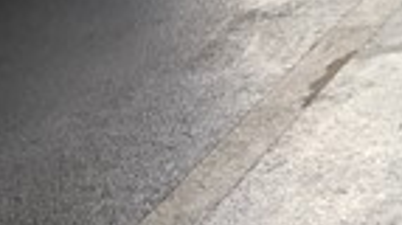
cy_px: 562
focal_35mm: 227
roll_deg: +2.2
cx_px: 1012
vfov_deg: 5.2
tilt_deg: -23.9
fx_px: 2417
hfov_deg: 8.6
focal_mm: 4.15
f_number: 2.2
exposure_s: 1/126
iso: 32
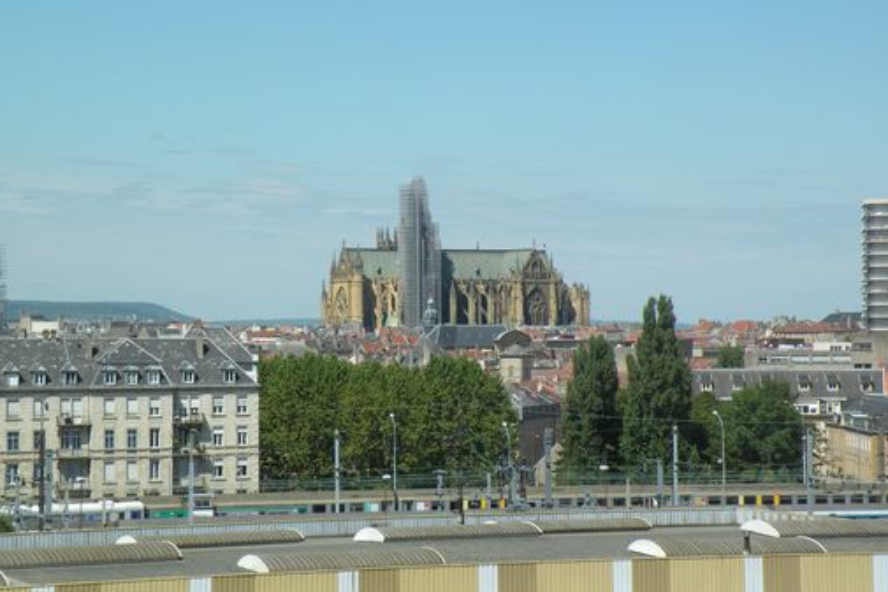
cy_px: 328
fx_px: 3084
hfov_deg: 16.4
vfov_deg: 11.0
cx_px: 447
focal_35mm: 125
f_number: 6.3
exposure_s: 1/262
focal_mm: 21
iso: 64
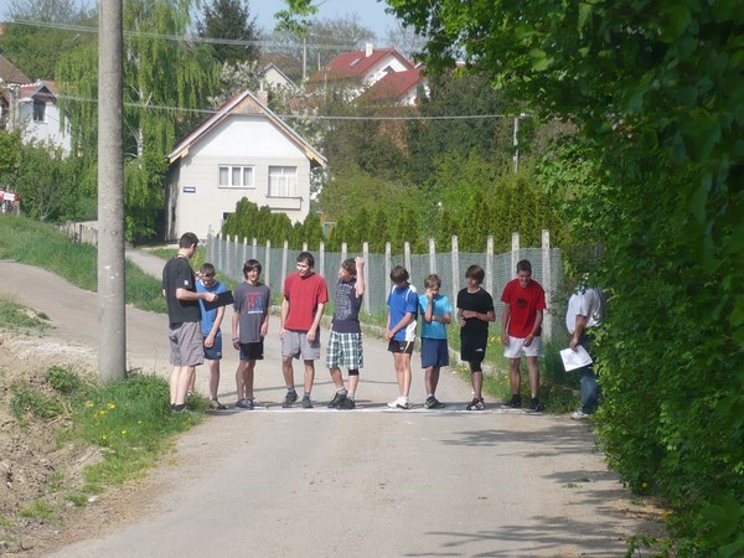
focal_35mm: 144
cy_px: 279
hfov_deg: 13.7
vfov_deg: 10.3
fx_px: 3095
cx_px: 372
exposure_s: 1/400
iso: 100
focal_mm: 17.4
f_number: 5
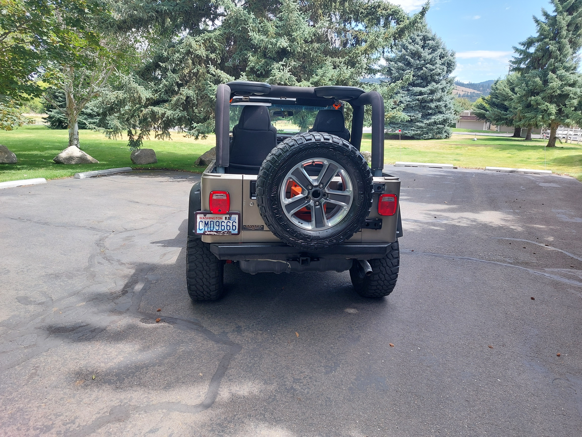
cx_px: 291
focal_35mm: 24
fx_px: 404
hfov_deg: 71.6
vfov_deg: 56.8
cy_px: 218
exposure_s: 1/181
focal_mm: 5.23
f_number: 1.8
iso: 25
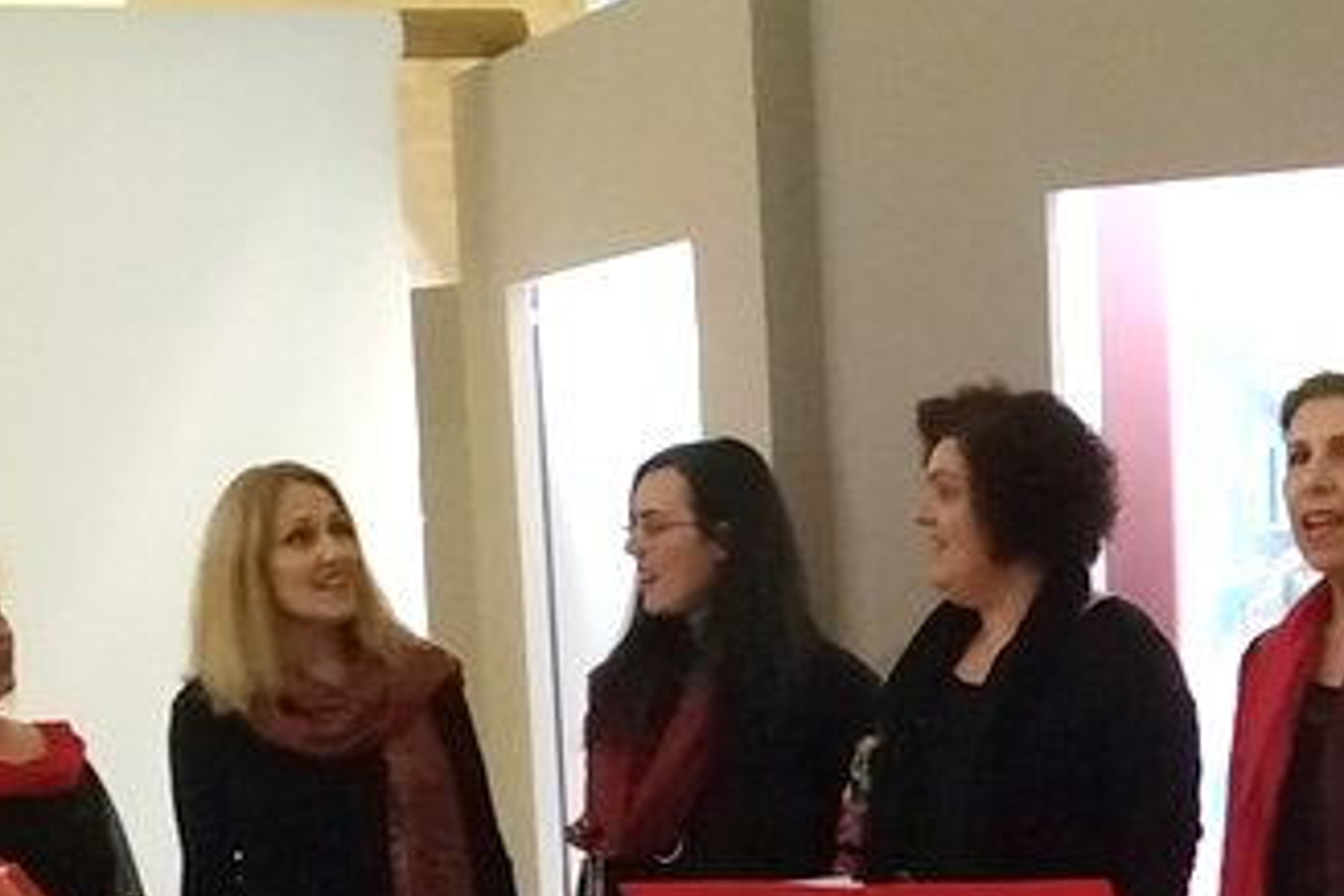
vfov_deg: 22.9
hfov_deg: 34.8
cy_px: 1040
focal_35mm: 55
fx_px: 2053
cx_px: 1134
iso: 1600
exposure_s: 1/20
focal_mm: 3.94
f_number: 1.9
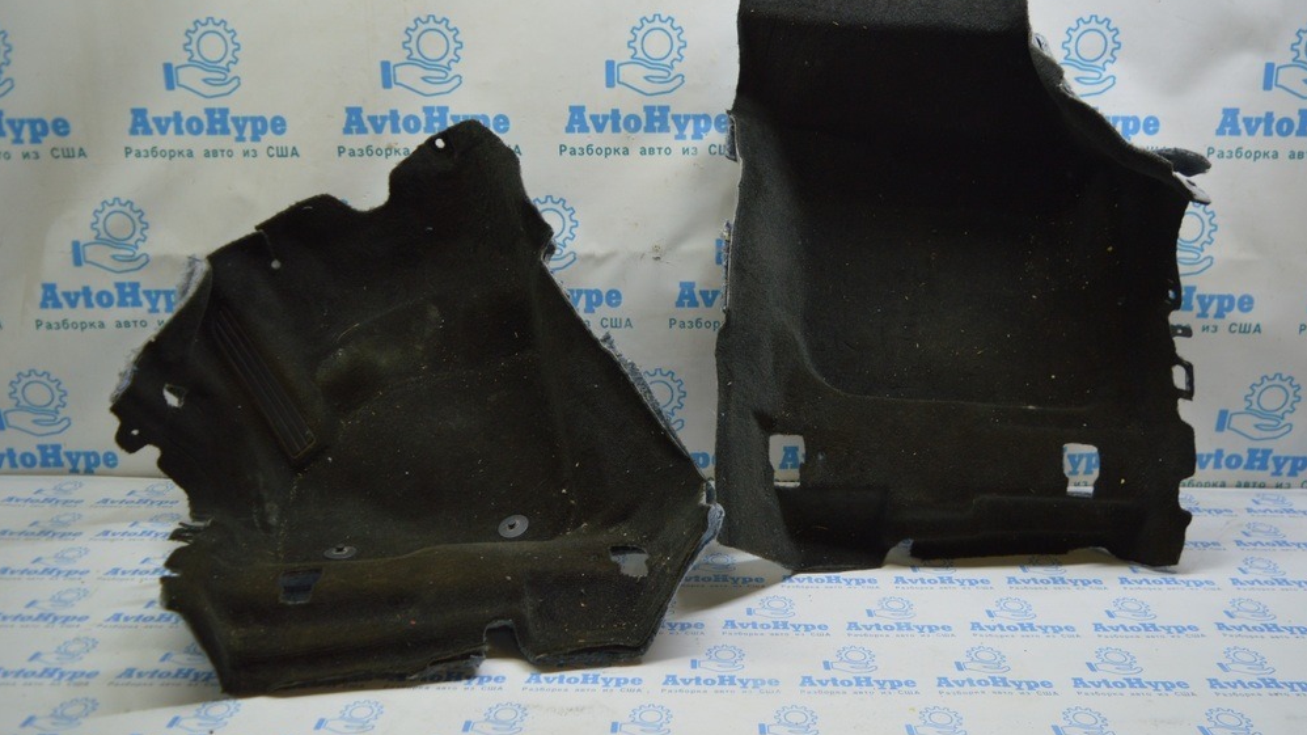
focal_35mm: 29
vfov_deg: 40.1
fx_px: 1005
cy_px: 348
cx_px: 667
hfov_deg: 66.1
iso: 400
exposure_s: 1/60
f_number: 3.5
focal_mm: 18
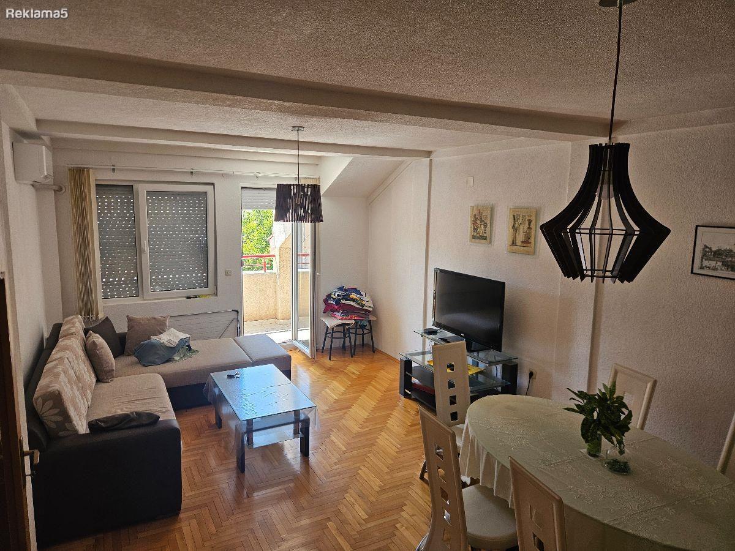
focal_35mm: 23
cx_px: 368
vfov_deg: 58.9
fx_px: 488
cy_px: 276
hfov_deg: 73.9
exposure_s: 1/180
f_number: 1.8
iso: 125
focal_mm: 5.4
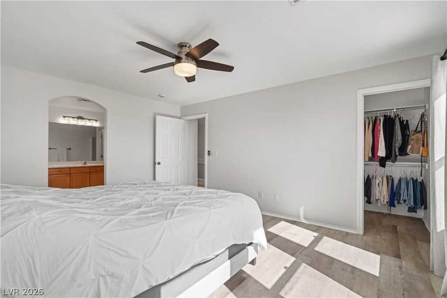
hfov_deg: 96.7
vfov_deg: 73.8
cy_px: 149
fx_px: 199
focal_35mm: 16
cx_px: 224
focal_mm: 16
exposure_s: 1/13
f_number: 9
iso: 200
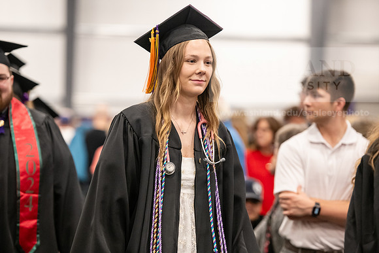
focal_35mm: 150
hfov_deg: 13.7
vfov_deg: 9.2
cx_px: 190
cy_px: 126
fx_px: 1579
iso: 3200
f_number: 3.2
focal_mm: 150
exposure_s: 1/200
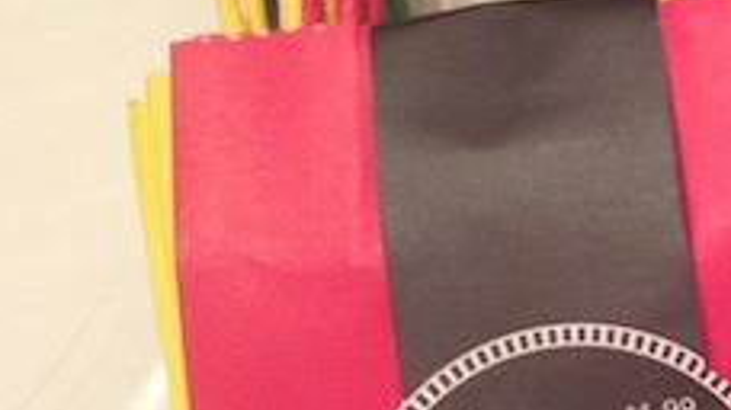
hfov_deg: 17.0
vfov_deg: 10.2
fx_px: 2267
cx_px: 1013
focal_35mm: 117
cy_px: 456
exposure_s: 1/20
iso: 80
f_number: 2.4
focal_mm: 4.28
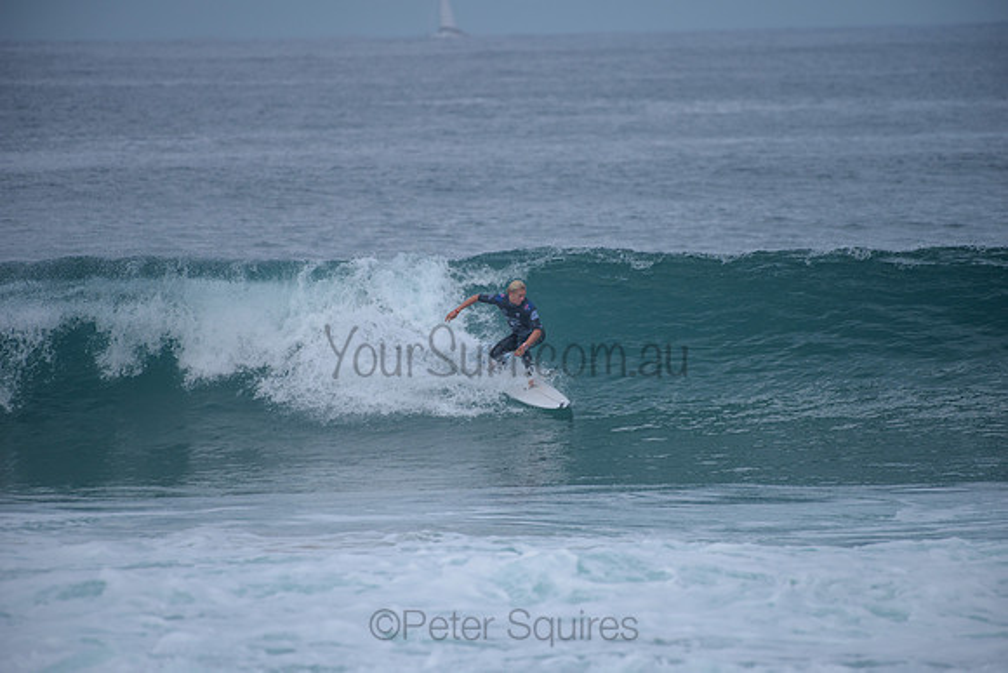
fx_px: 14003
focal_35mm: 500
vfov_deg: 2.8
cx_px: 504
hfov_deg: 4.1
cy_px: 336
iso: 220
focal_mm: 500
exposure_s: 1/2000
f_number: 5.6
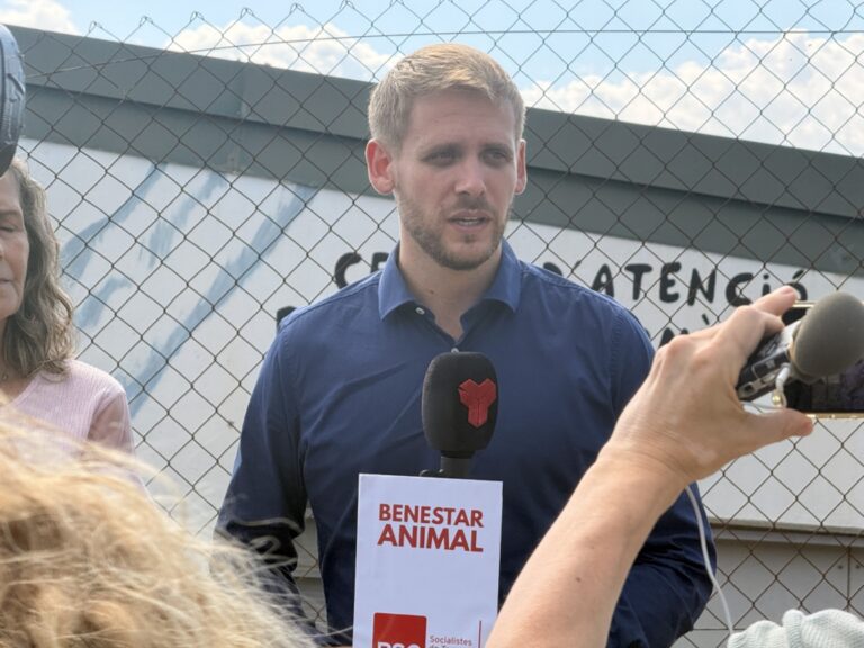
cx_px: 432
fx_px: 2995
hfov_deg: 16.4
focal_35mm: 120
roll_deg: -2.4
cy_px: 324
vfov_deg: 12.3
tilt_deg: +2.7
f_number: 2.8
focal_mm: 15.66
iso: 64
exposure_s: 1/1004
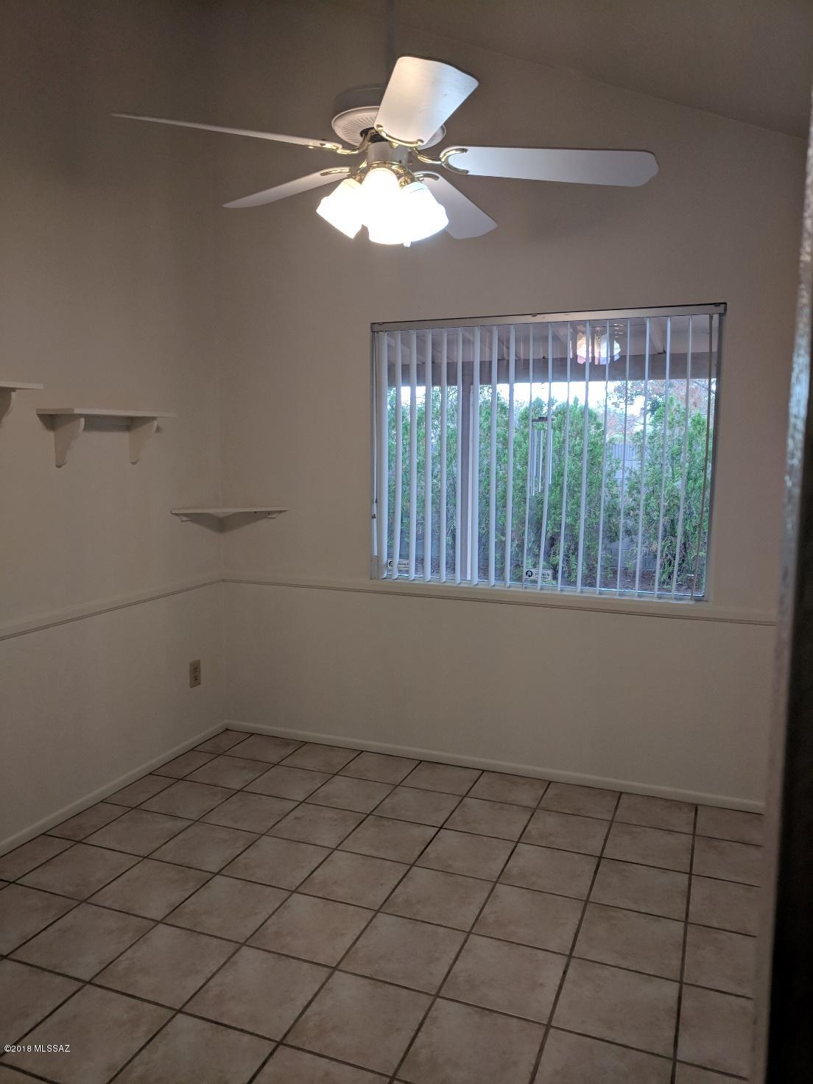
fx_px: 814
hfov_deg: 53.1
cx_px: 406
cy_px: 542
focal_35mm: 26
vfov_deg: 67.3
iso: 96
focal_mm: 4.67
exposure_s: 1/190
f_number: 2
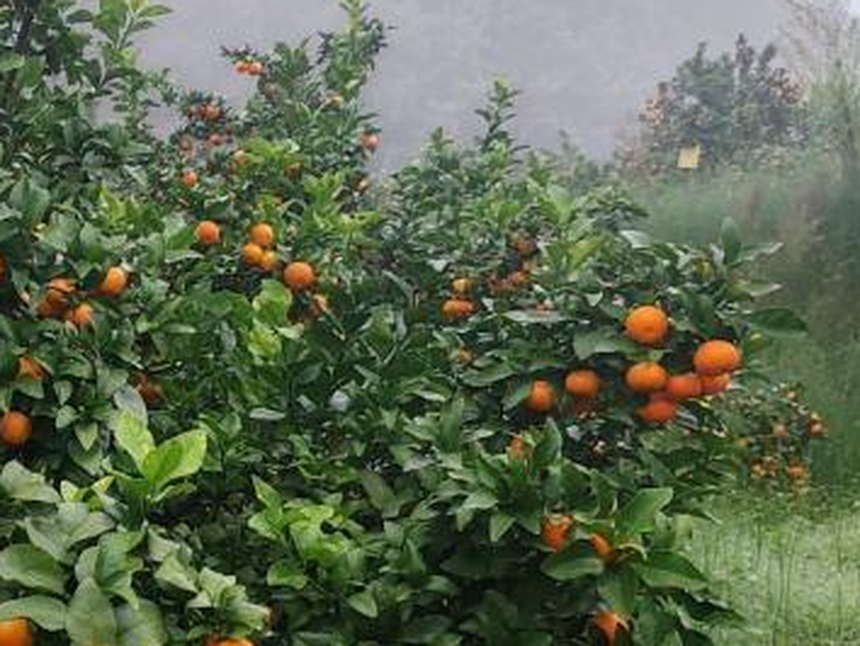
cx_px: -46
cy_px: 311
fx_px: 1517
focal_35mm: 61
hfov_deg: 29.1
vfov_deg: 24.1
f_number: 1.9
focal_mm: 6.12
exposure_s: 1/100
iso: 125
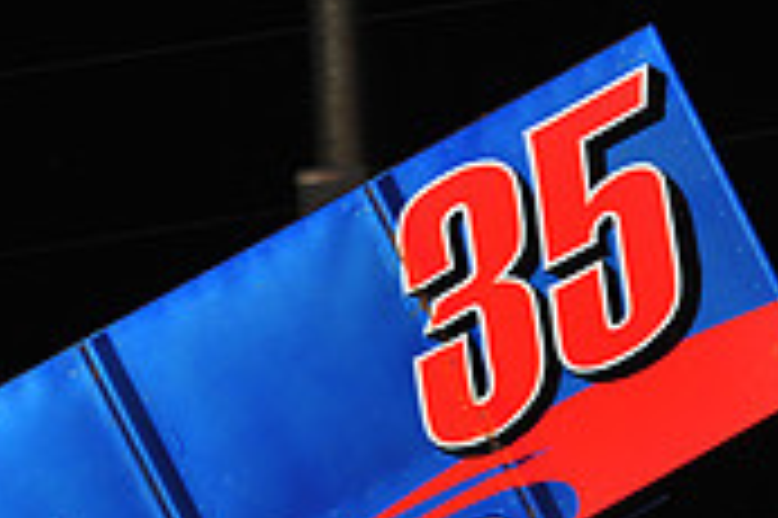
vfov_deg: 4.4
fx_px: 6650
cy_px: 725
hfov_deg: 6.7
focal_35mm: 308
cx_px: 310
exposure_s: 1/320
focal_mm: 92
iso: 1000
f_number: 8
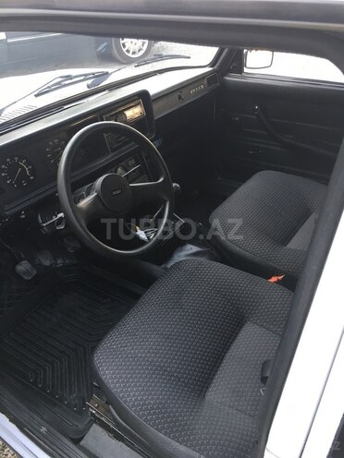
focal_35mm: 29
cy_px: 229
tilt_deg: -37.6
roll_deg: +2.8
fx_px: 384
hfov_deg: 48.2
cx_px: 172
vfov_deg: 61.7
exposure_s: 1/33
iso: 32
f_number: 2.2
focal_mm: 4.15
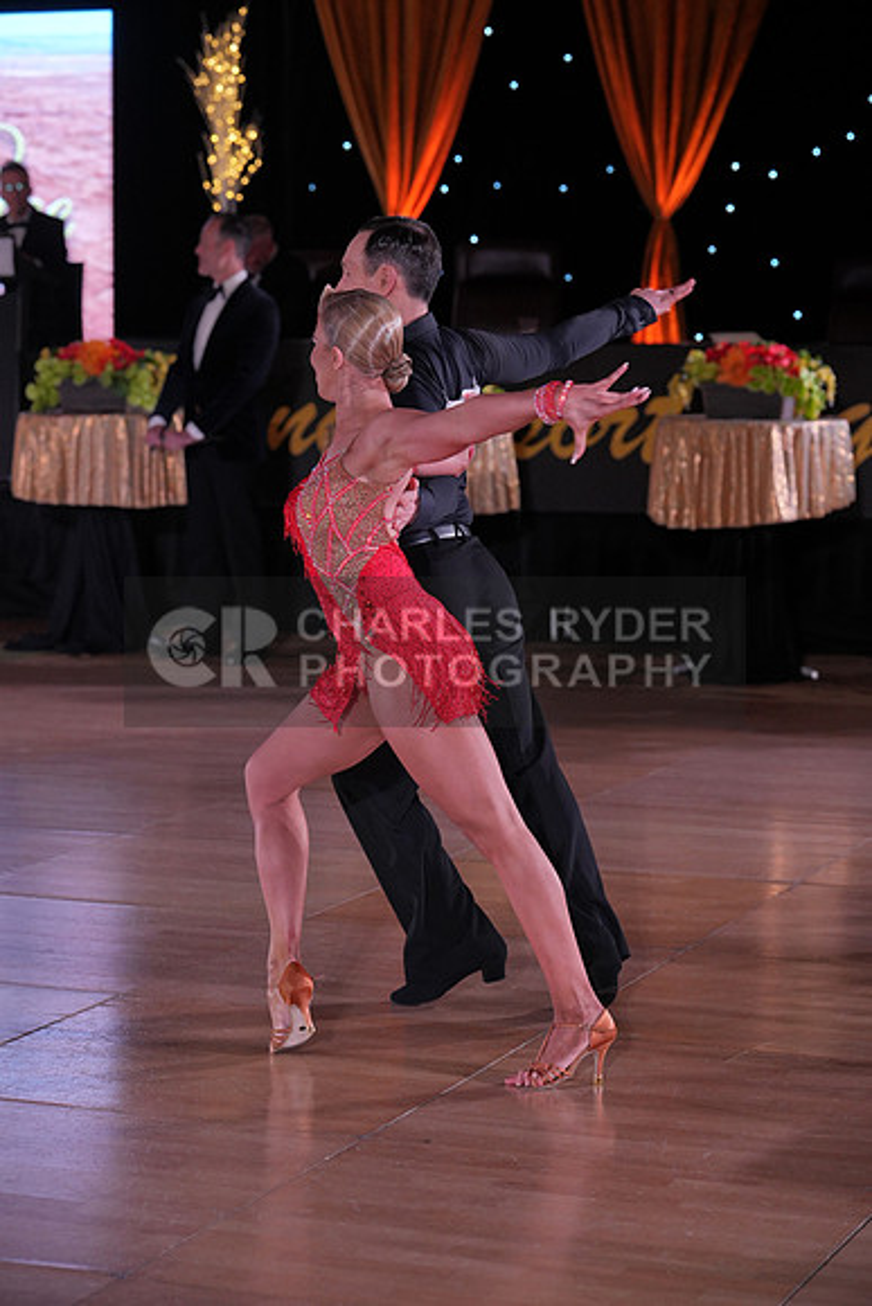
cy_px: 653
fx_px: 3268
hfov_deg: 15.2
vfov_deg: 22.6
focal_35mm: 90
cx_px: 436
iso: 1000
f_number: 4
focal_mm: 90
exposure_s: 1/400
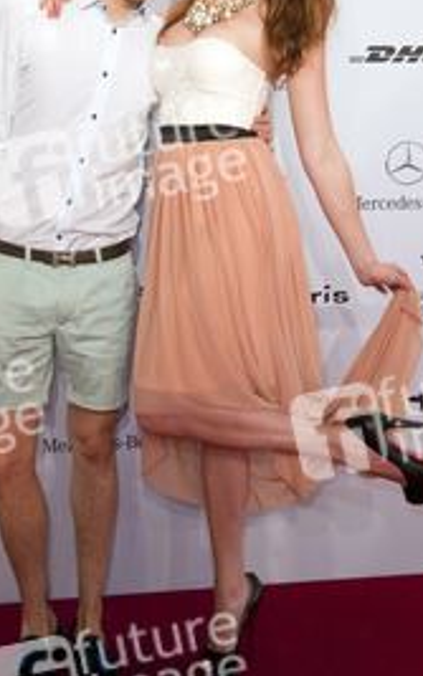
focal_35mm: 61
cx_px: 191
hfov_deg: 21.3
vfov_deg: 33.4
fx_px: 1125
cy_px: 294
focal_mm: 40
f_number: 7.1
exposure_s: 1/200
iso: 1600
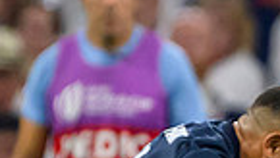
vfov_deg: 0.2
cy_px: 258
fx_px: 36479
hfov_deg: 0.4
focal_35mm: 4907
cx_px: 565
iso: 4000
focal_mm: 560
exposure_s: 1/1600
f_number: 4
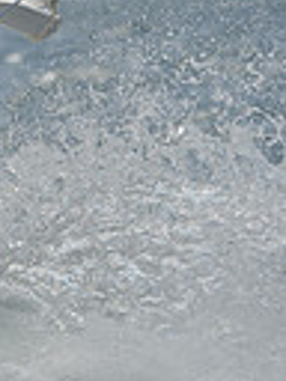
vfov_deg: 1.7
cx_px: -572
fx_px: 12955
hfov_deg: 1.3
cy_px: 177
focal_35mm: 1176
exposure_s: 1/1250
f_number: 7.1
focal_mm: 270
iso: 280
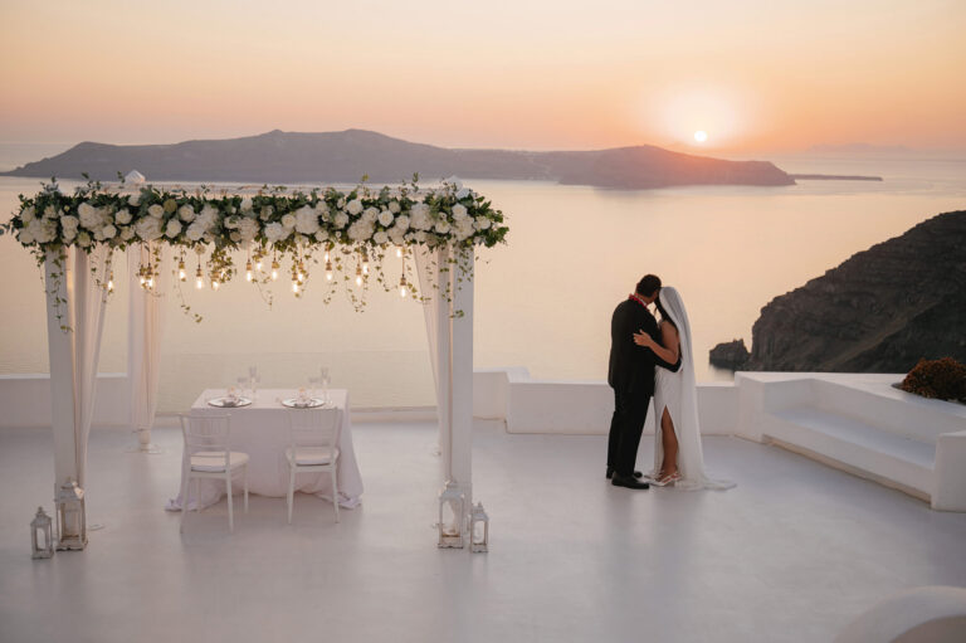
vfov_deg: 33.4
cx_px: 483
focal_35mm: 40
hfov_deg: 48.5
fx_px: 1073
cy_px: 322
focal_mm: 40
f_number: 2.8
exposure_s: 1/320
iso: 160
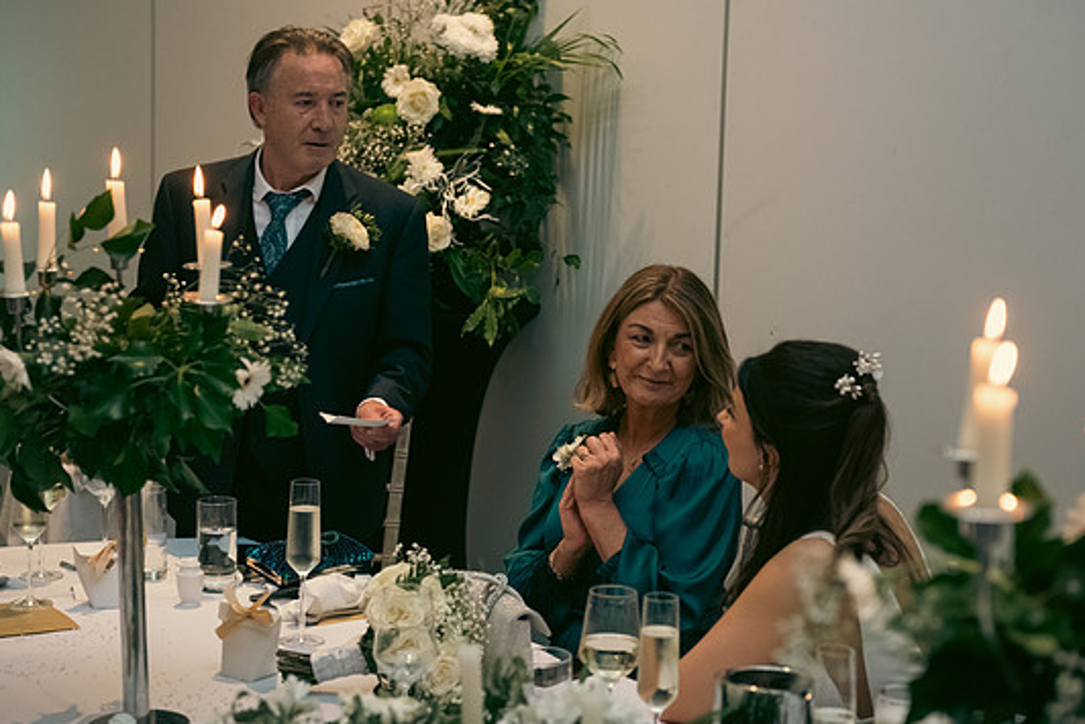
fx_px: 2170
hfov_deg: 28.1
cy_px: 354
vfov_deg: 18.9
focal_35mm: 72
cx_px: 577
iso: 2000
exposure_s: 1/160
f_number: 3.5
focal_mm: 66
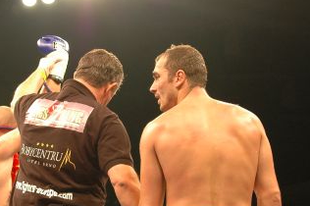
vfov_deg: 16.2
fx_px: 723
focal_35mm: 84
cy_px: 137
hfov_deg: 24.0
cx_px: 87
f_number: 2.8
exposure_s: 1/320
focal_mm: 28
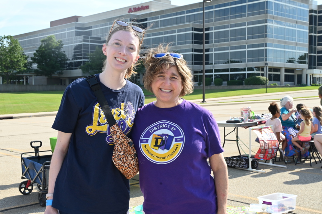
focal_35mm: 47
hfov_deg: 41.9
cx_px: 147
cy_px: 112
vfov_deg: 28.6
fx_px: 420
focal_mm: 43
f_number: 11
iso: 800
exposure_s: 1/500
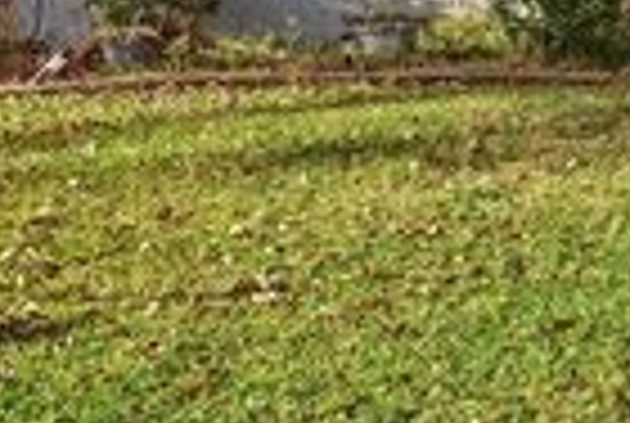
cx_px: 999
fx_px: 1000
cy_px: -148
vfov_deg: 21.3
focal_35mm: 57
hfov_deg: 24.7
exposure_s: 1/5000
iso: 320
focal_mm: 16
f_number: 9
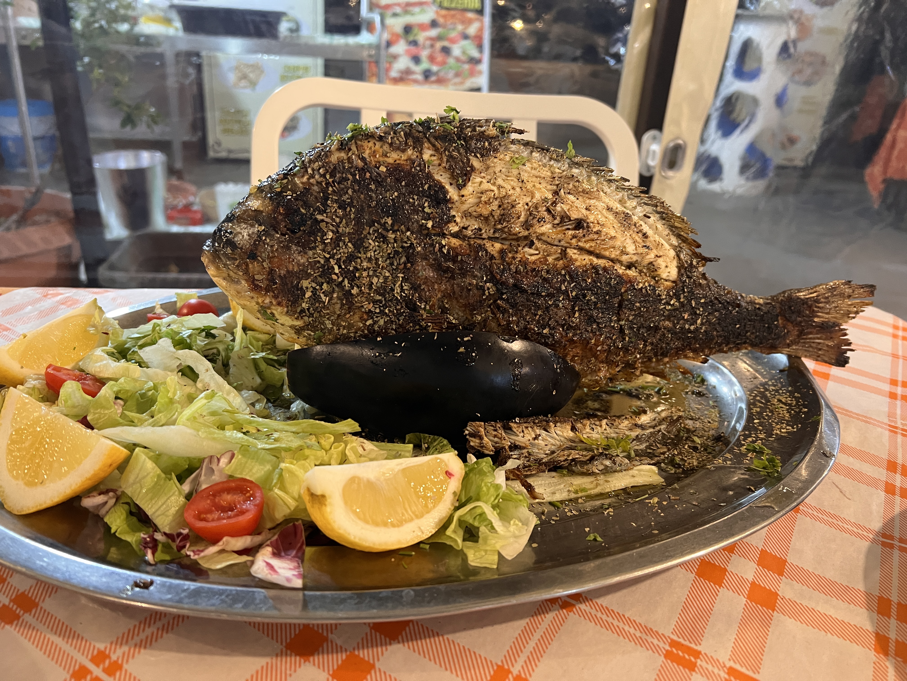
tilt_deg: -27.8
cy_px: 340
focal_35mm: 26
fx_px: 681
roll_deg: -4.3
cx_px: 454
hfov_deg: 67.3
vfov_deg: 53.1
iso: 250
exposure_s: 1/50
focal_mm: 5.7
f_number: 1.5
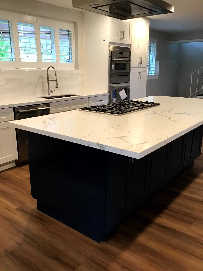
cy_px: 136
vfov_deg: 58.4
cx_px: 102
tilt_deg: -14.2
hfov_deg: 45.4
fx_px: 242
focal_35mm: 31
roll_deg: +2.1
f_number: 2.4
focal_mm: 3.3
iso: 100
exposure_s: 1/30
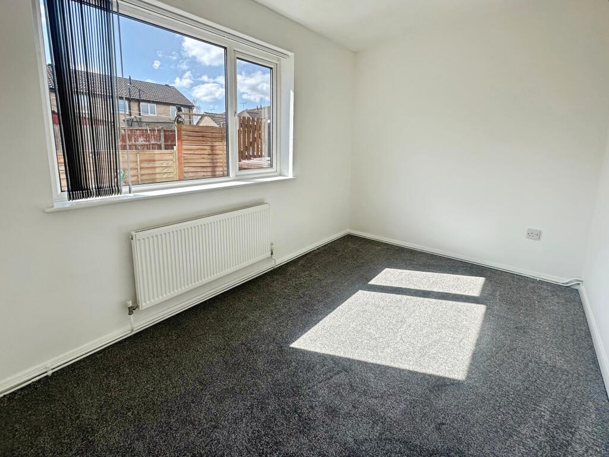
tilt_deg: -12.0
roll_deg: +0.9
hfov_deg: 102.0
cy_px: 228
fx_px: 246
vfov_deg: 85.7
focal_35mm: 14
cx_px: 304
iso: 40
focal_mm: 2.22
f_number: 2.2
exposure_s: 1/744
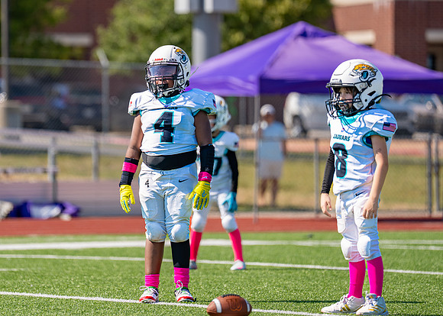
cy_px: 114
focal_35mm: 285
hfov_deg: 7.1
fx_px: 3582
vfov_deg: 5.1
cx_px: 128
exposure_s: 1/1600
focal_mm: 200
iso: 100
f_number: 2.8
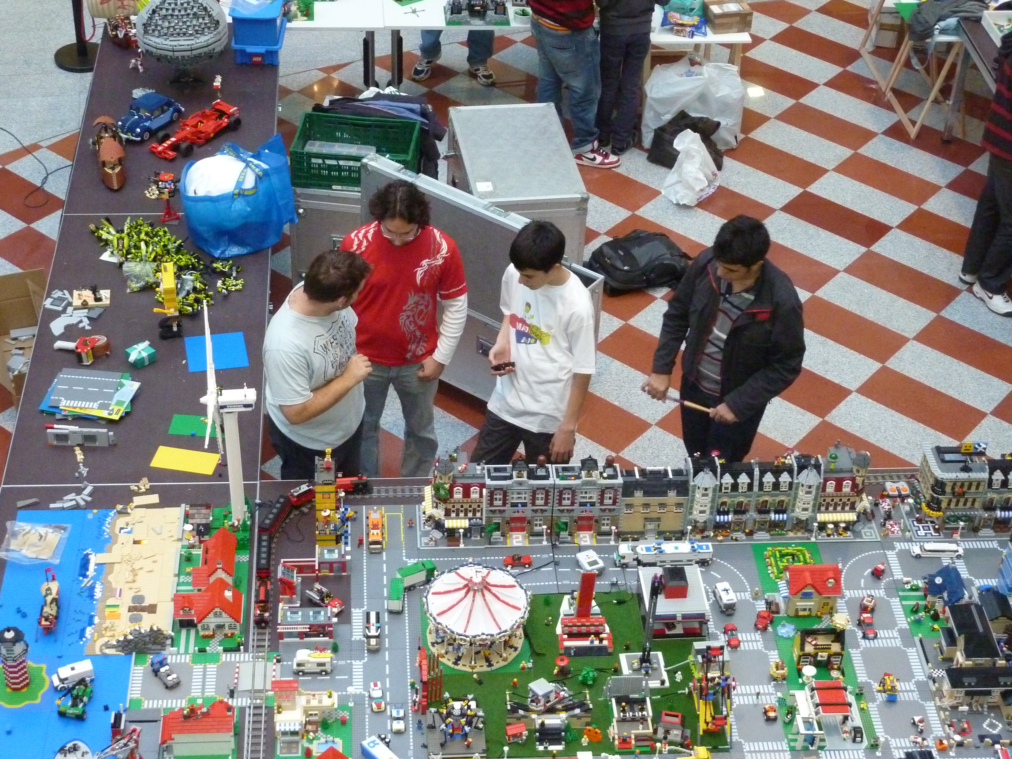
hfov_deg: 34.4
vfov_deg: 26.1
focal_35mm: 56
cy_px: 377
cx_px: 509
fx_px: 1637
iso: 800
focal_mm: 9.1
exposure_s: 1/60
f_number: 3.9
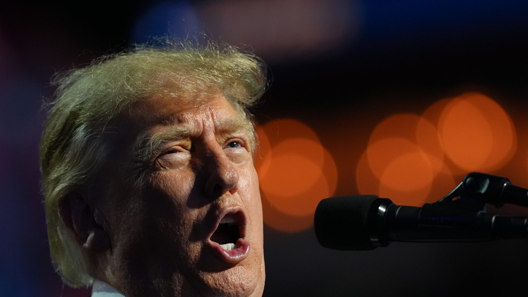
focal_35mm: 454
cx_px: 296
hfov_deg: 4.8
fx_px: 6357
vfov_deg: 2.7
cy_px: 233
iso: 4000
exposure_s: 1/320
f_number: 3.5
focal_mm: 300
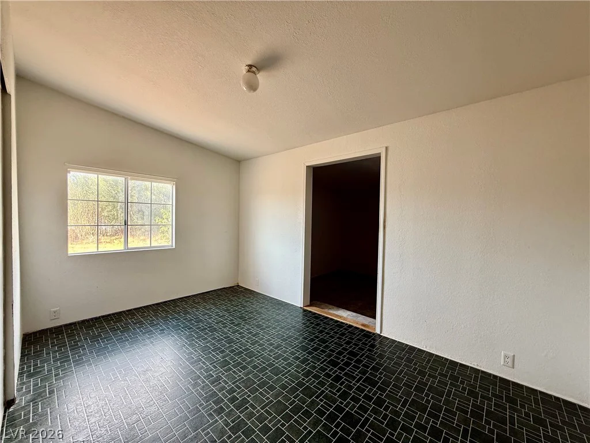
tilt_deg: -1.5
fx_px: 239
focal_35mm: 14
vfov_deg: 85.7
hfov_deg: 102.1
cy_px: 222
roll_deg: -1.2
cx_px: 295
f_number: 2.2
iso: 125
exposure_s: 1/99
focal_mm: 2.22
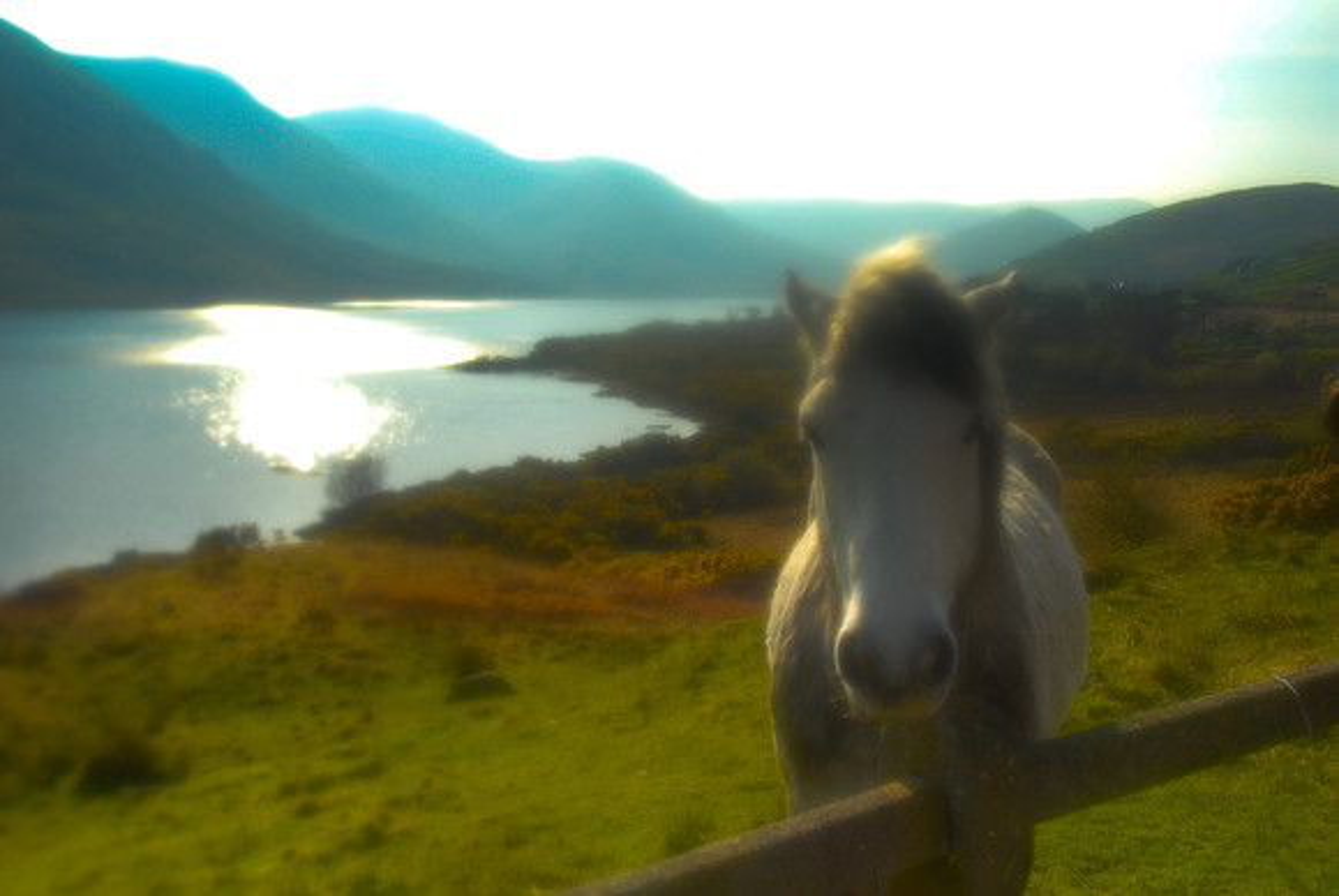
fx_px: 1564
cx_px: 670
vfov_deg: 32.0
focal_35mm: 42
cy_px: 448
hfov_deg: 46.4
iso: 100
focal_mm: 28
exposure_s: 1/80
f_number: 7.1
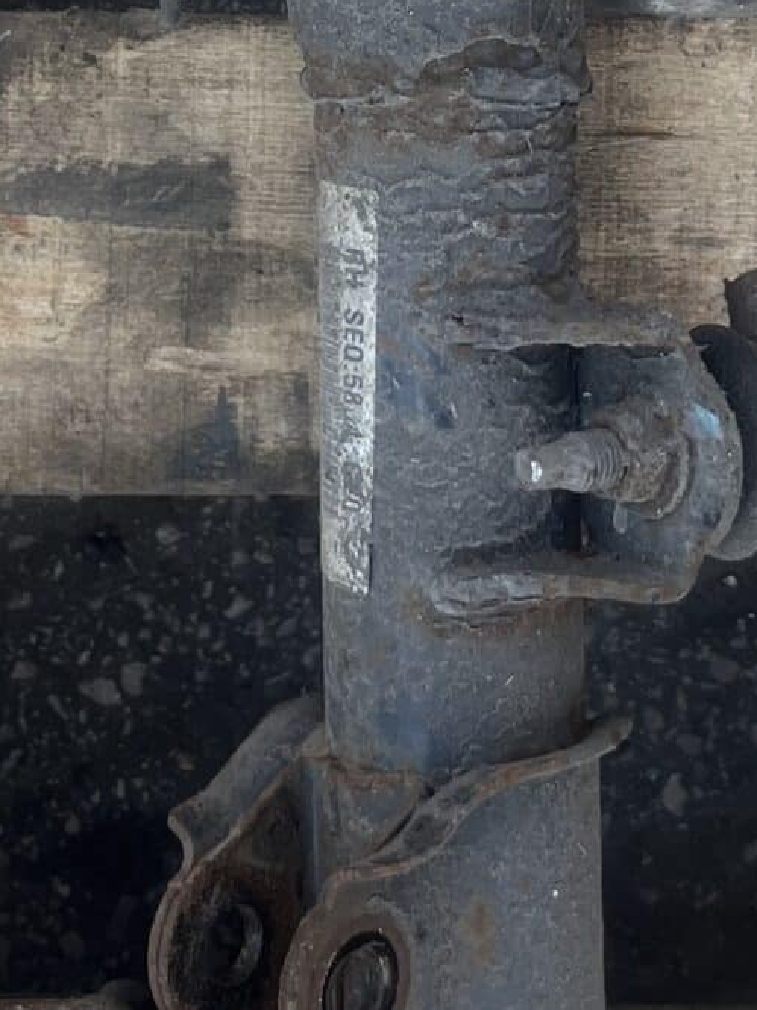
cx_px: 385
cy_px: -91
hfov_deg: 14.8
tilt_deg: -81.6
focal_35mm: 100
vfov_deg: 18.9
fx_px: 2918
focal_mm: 5.1
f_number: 1.6
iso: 50
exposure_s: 1/705
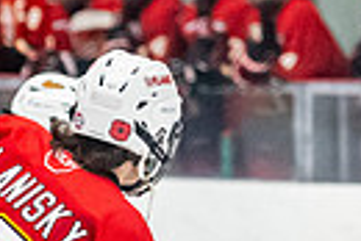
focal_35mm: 808
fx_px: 8111
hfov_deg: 2.5
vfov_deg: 1.7
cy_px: 250
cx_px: -190
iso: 3200
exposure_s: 1/800
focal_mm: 98
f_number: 2.8
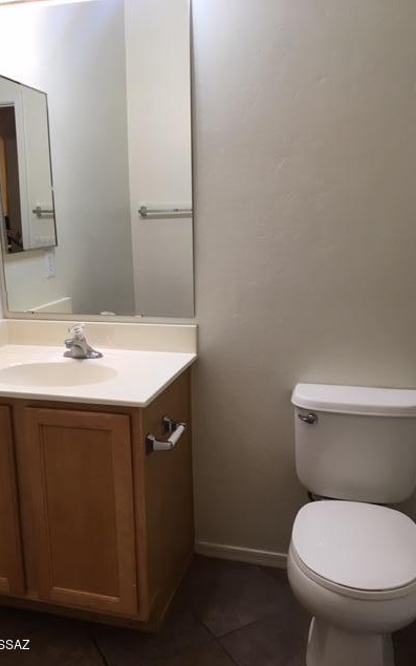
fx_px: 562
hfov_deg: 40.5
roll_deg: +1.2
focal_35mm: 31
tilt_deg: -11.5
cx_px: 182
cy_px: 335
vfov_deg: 61.2
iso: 50
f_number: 2.2
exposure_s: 1/30
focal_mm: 4.15
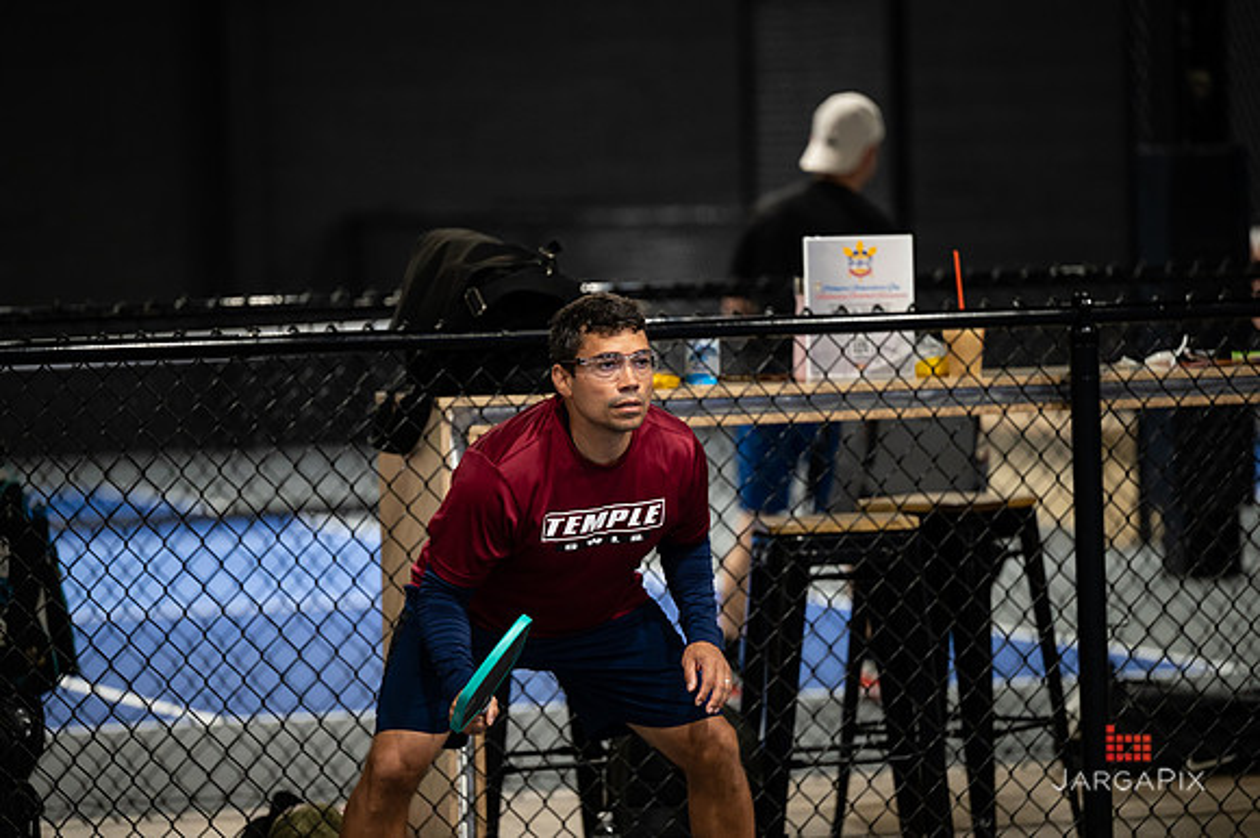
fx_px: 6762
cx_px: 630
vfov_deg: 7.1
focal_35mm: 193
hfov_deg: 10.6
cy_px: 419
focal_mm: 190
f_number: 2.8
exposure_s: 1/500
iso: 1600
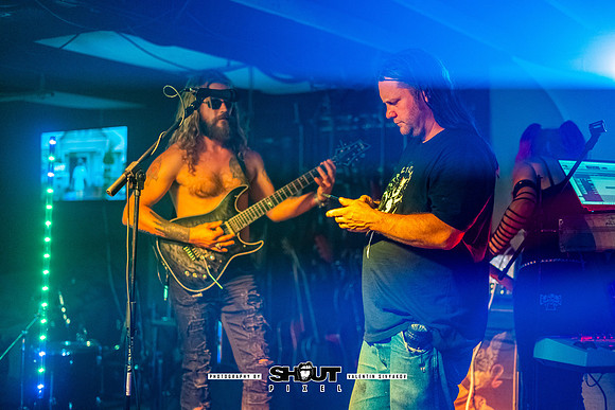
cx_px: 308
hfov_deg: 39.6
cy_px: 205
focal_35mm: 50
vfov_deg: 27.0
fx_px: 854
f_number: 1.8
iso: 4000
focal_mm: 50
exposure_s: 1/160
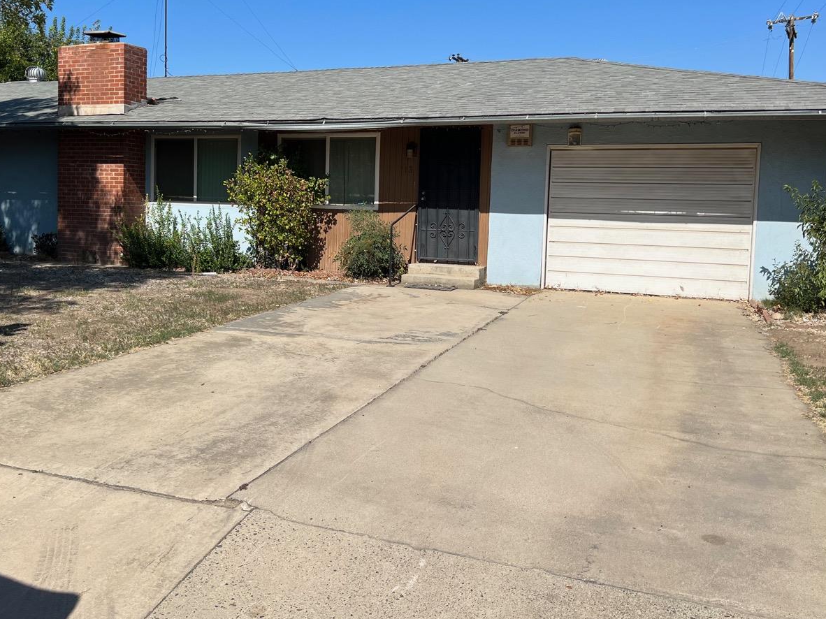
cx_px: 340
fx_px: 787
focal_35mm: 33
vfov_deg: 42.7
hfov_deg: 55.0
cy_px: 245
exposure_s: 1/5319
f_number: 1.5
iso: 50
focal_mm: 5.7
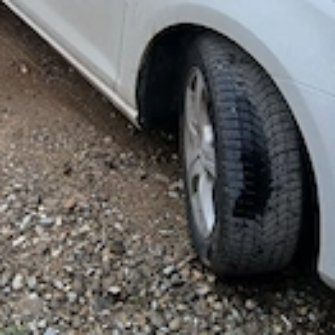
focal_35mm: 70
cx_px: 184
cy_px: -87
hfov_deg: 24.6
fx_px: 766
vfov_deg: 22.4
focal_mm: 3.98
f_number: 1.8
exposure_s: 1/101
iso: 20
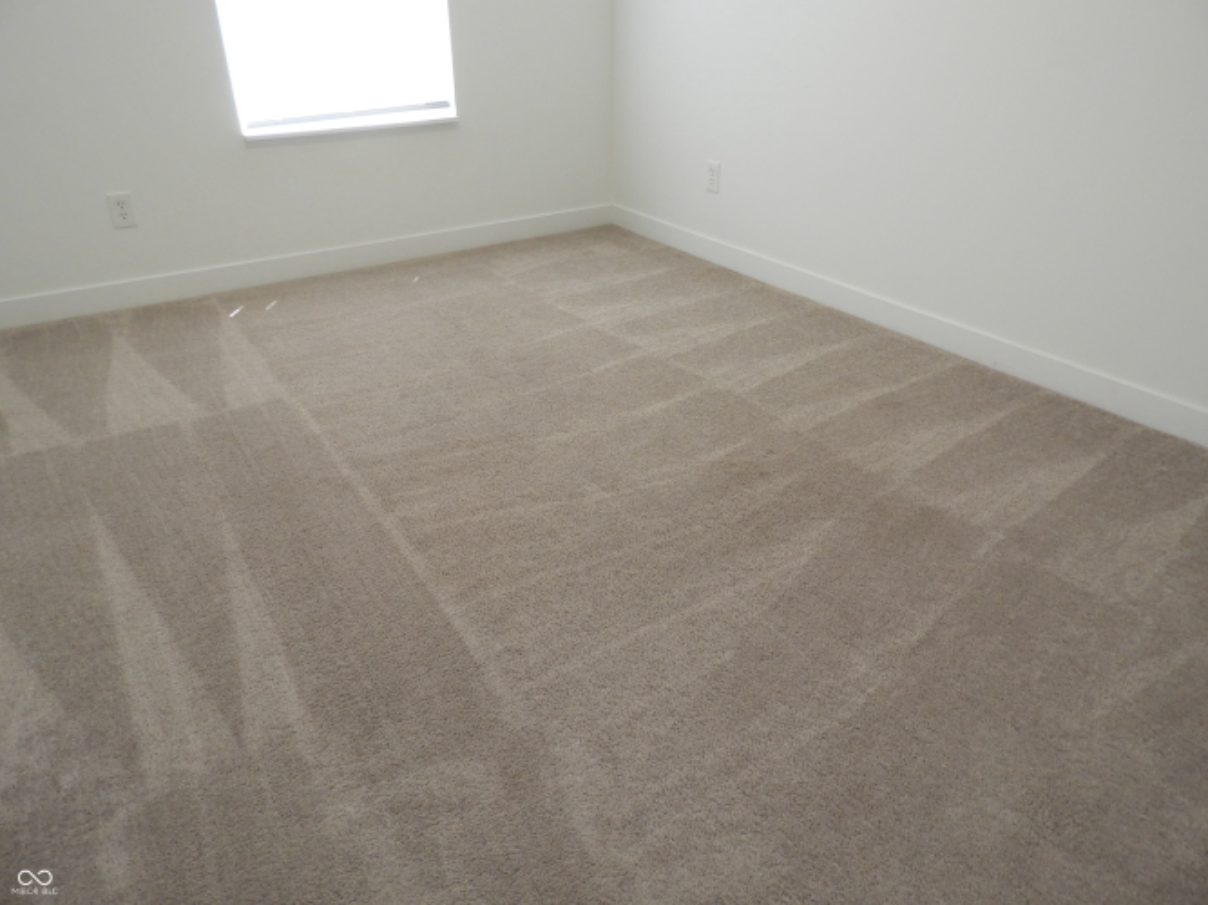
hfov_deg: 71.6
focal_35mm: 24
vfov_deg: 56.8
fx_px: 837
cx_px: 604
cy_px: 452
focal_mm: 4.3
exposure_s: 1/30
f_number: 3.3
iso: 180
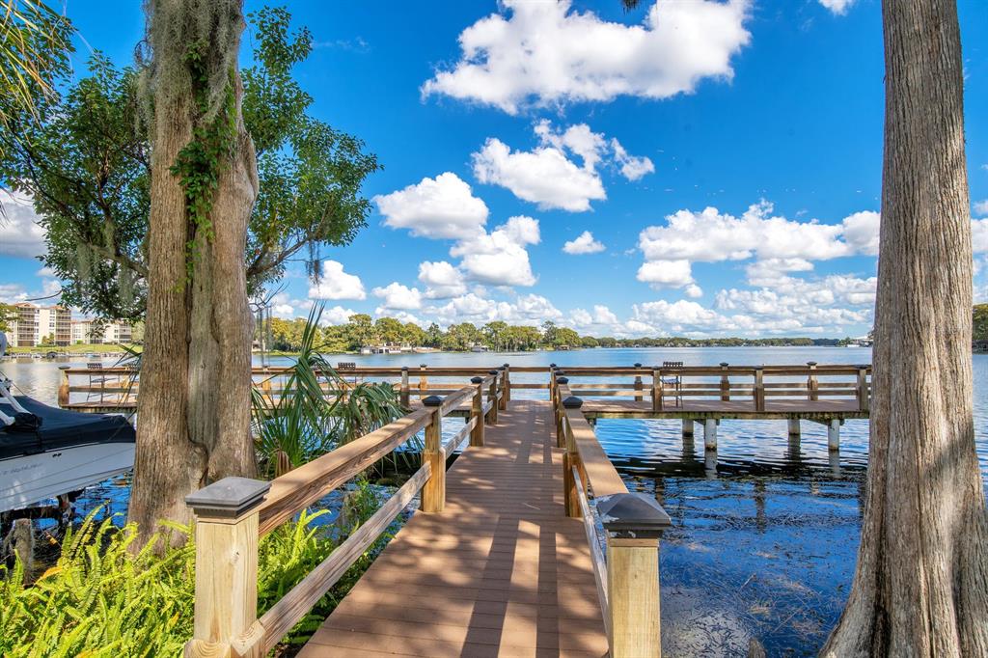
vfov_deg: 73.7
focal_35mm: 16
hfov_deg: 96.8
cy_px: 329
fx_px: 439
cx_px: 494
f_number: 10
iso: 100
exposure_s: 1/160
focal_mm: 16
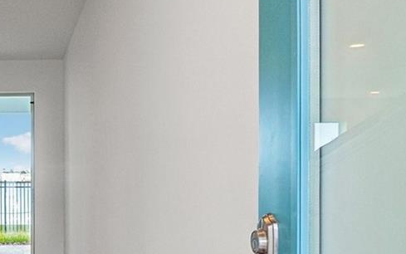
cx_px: 7
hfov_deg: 36.5
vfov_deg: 25.5
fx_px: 553
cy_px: 192
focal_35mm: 50
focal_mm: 10
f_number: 8
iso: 125
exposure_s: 1/30
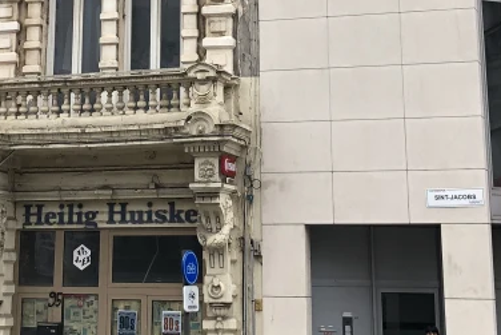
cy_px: -67
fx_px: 1295
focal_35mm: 93
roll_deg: +0.4
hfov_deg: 21.8
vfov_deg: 14.3
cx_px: 157
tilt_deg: +18.1
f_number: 1.8
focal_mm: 4
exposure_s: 1/176
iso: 20
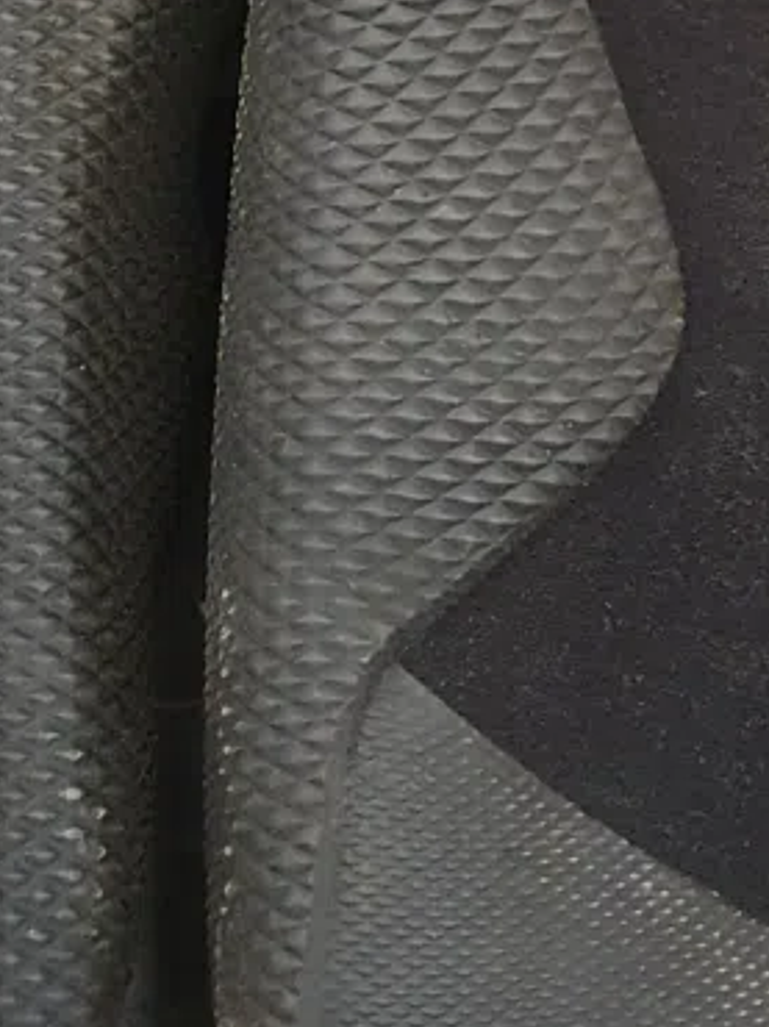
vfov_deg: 20.0
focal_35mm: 96
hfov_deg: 15.3
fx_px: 2847
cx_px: 114
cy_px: 60
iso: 640
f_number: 1.5
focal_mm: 4.32
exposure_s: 1/14
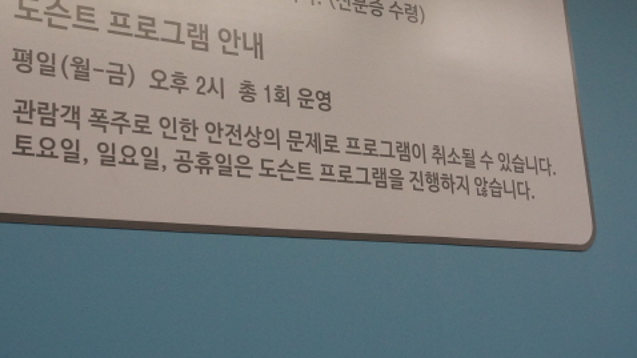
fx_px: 1148
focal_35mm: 68
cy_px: 56
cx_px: 301
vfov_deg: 17.5
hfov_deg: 31.0
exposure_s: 1/60
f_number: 4.5
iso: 800
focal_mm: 23
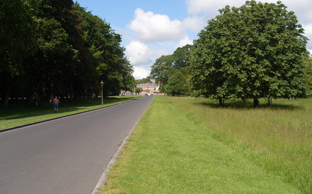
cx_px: 159
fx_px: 323
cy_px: 85
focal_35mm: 38
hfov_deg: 51.6
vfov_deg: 33.5
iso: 80
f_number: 7
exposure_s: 1/250
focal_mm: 6.3
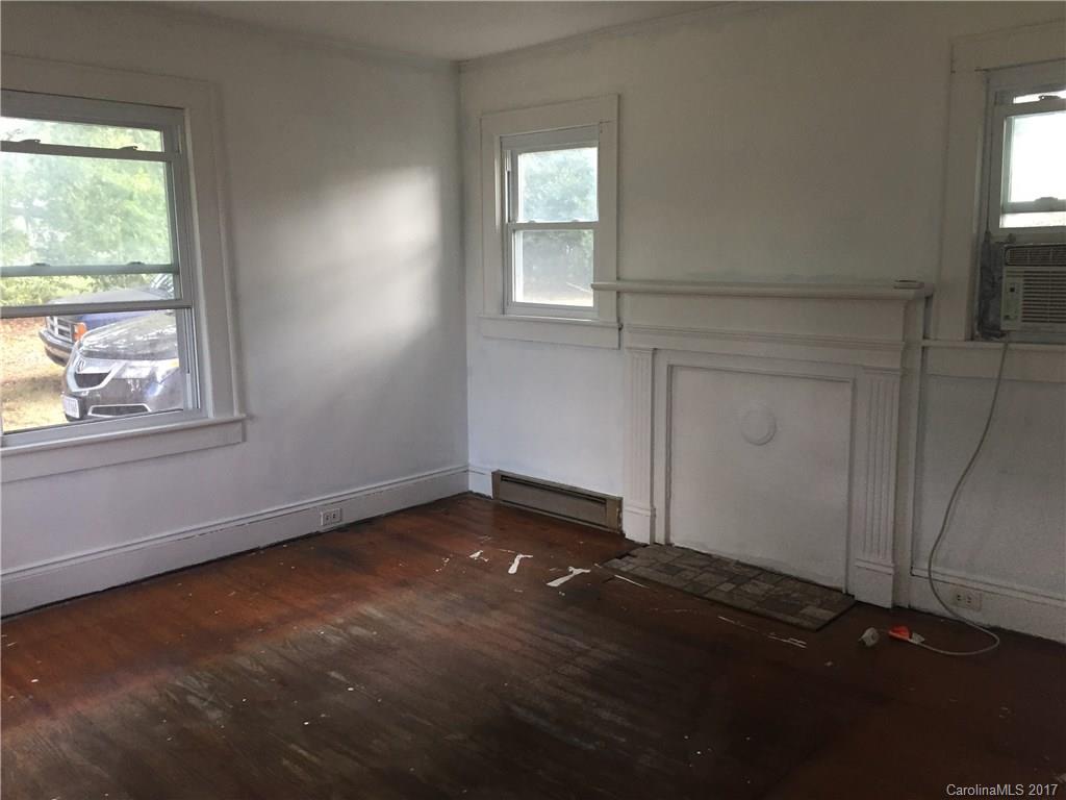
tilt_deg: -8.3
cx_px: 533
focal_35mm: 29
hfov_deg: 61.7
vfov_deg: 48.2
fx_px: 893
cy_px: 400
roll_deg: +0.0
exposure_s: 1/30
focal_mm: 4.15
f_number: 2.2
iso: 50
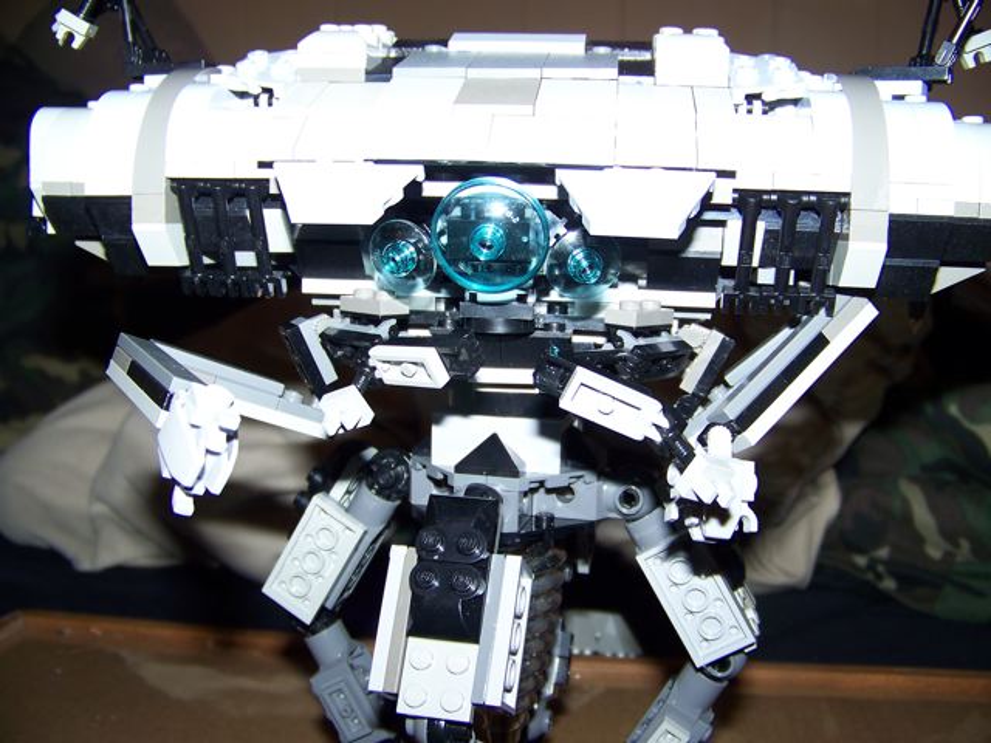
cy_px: 372
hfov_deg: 51.4
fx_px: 1031
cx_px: 496
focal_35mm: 36
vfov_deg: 39.7
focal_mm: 5.85
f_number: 2.8
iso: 64
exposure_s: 1/30
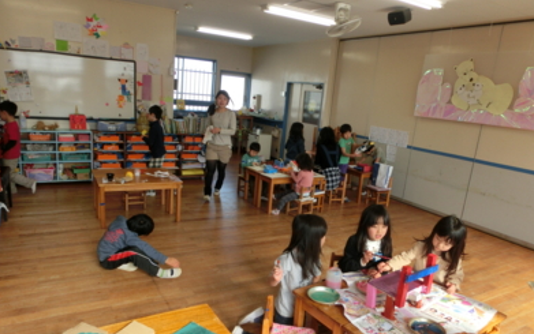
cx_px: 269
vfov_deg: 47.6
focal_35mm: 26
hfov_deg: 70.4
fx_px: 379
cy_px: 188
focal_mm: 4.24
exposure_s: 1/160
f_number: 3
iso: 80
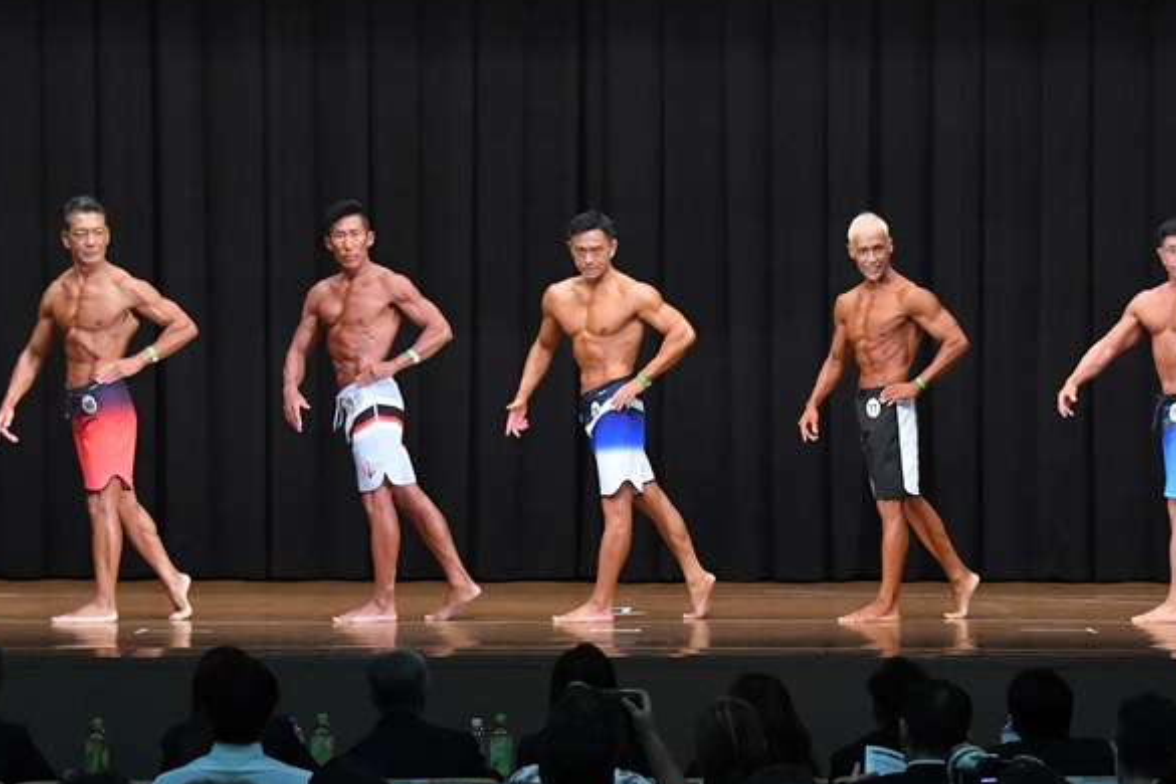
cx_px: 723
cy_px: 491
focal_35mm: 139
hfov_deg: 14.7
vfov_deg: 9.9
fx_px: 4540
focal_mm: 70
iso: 8000
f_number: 5.6
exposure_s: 1/400
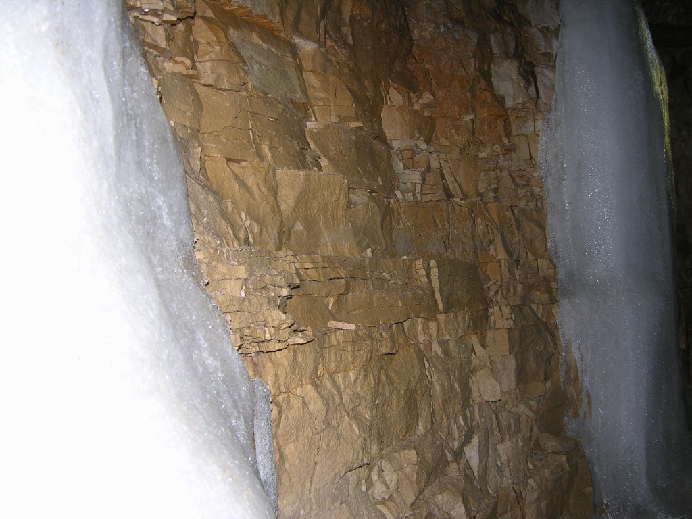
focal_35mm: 35
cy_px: 260
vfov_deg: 40.7
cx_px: 346
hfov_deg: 52.6
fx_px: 700
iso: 50
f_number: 2.8
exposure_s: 1/60.1
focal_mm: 8.9
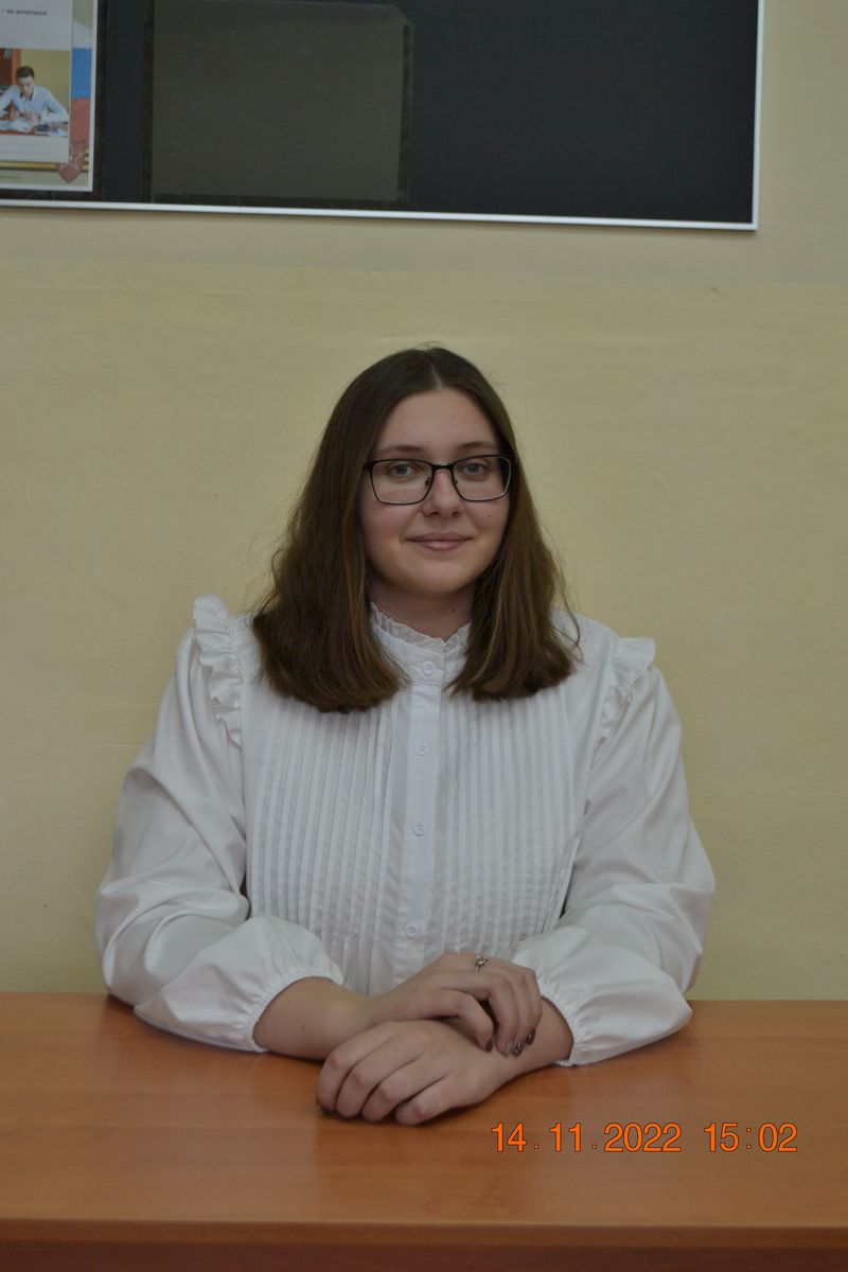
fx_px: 1696
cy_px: 636
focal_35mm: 48
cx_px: 424
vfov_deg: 41.1
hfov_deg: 28.1
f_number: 4.8
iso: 360
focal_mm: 32
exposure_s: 1/30
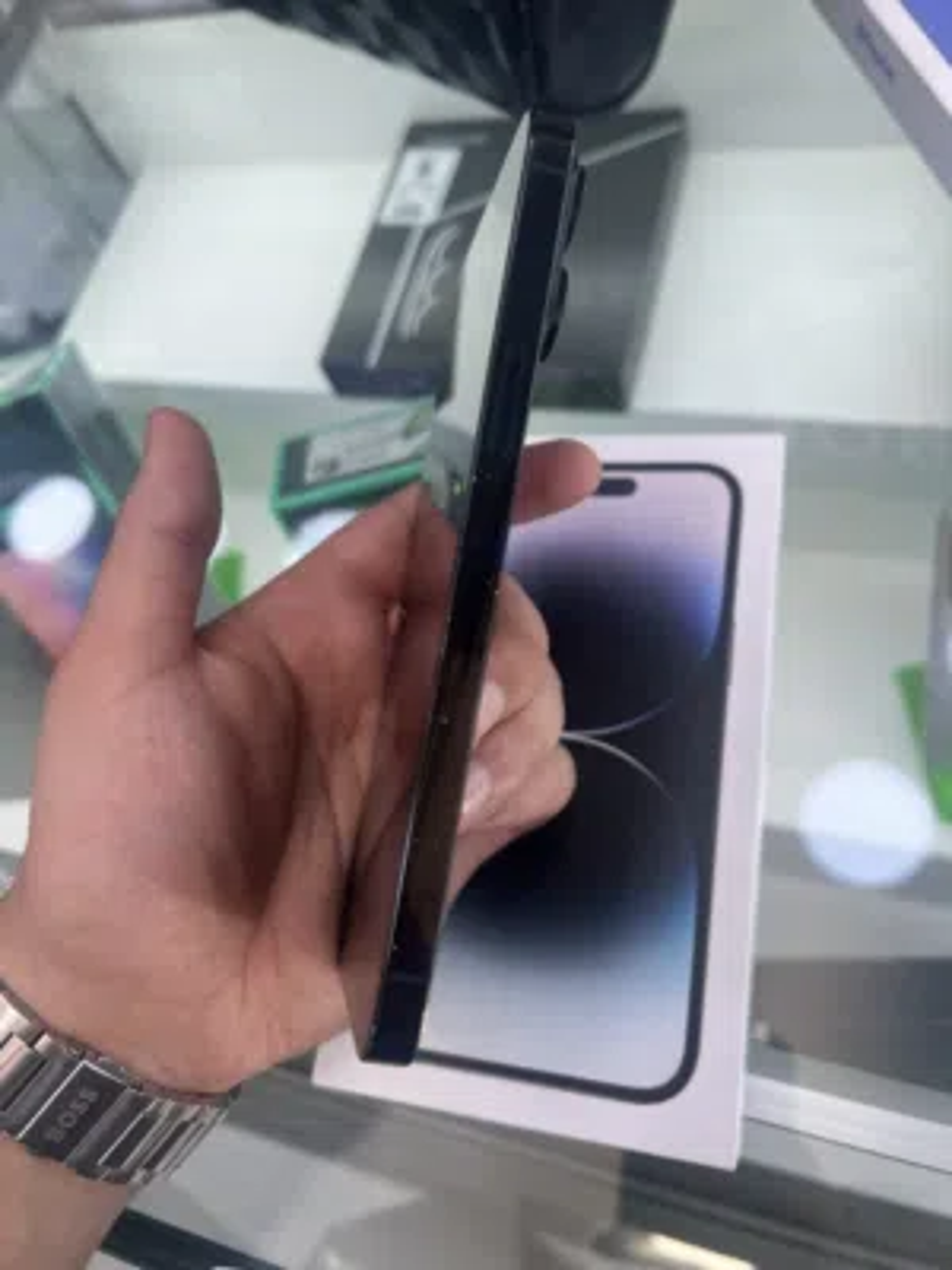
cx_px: 476
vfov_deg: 67.3
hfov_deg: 53.1
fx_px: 953
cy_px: 635
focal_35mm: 26
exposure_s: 1/572
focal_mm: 5.7
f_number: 1.5
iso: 50
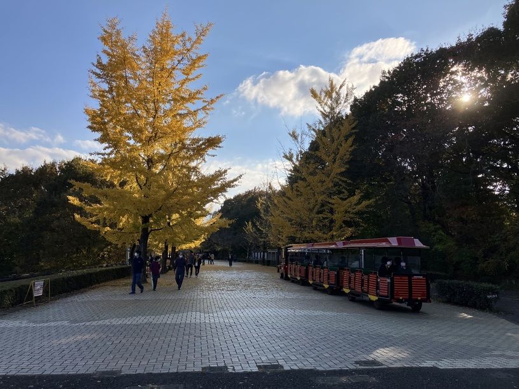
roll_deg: -2.3
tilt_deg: +9.6
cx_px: 260
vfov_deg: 49.7
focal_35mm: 28
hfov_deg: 63.5
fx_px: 420
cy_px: 194
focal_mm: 3.99
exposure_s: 1/2525
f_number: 1.8
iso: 32
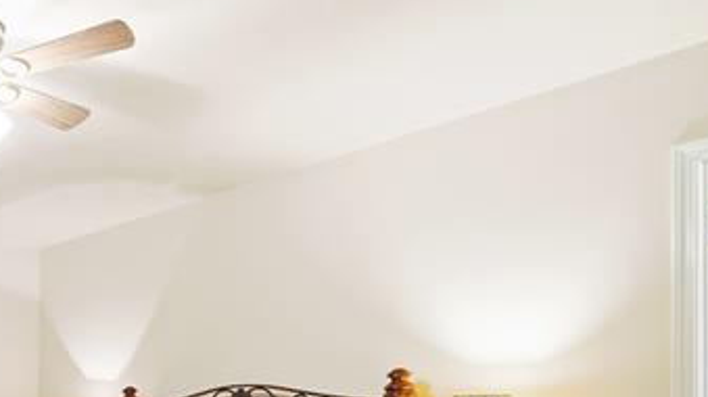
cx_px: -98
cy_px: 428
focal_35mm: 38
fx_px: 713
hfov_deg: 40.7
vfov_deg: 28.5
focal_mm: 12
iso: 400
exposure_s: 5
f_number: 8
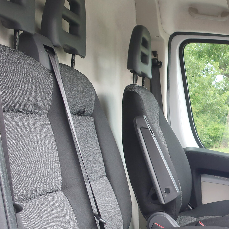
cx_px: 251
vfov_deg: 34.1
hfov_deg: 31.0
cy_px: 166
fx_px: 367
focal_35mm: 49
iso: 80
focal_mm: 6.86
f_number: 1.8
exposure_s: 1/3200
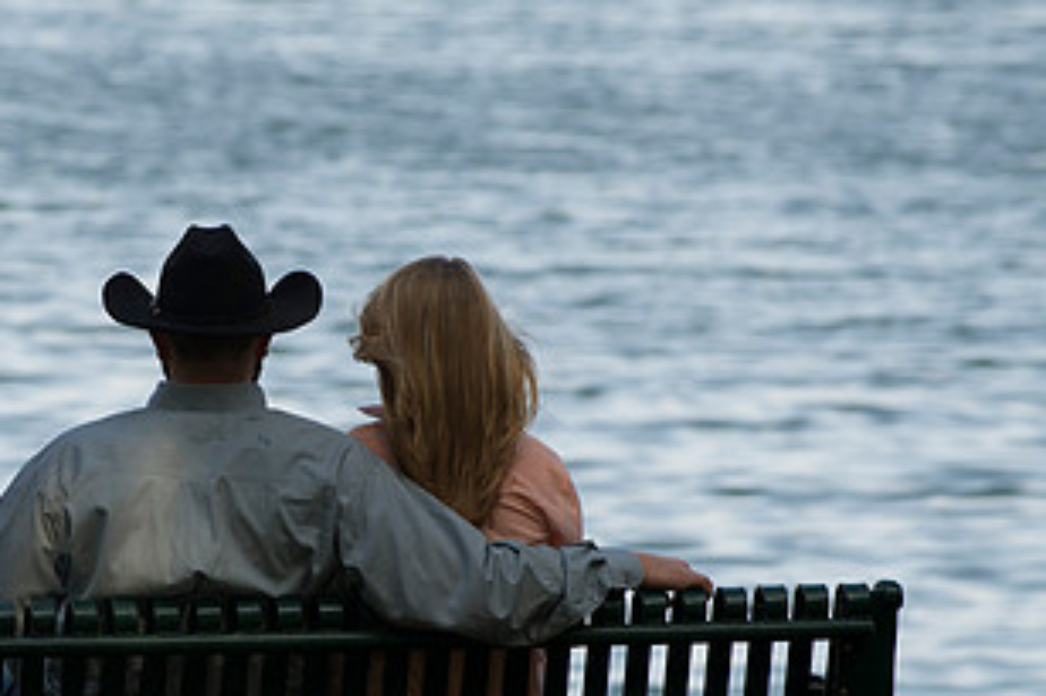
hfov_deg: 5.5
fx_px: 10948
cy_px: 615
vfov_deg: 3.6
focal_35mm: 377
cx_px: 238
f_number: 5
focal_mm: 200
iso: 250
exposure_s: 1/320
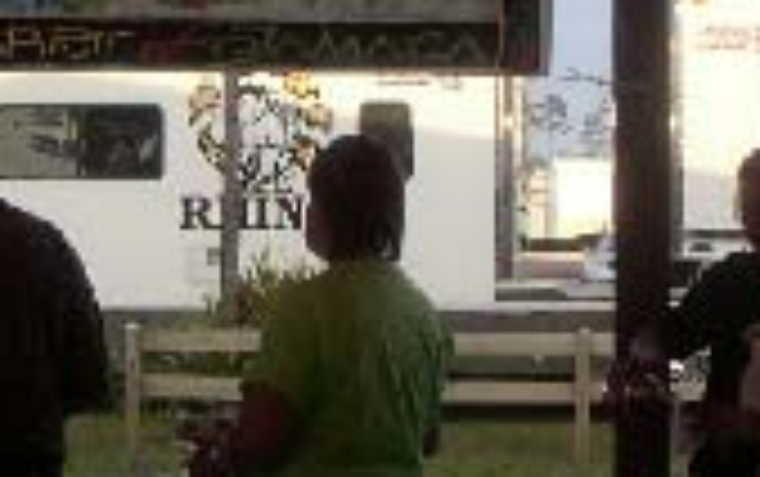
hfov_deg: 17.9
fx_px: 2405
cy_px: 119
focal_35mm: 116
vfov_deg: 11.3
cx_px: 252
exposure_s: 1/125
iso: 50
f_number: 2.8
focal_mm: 5.7
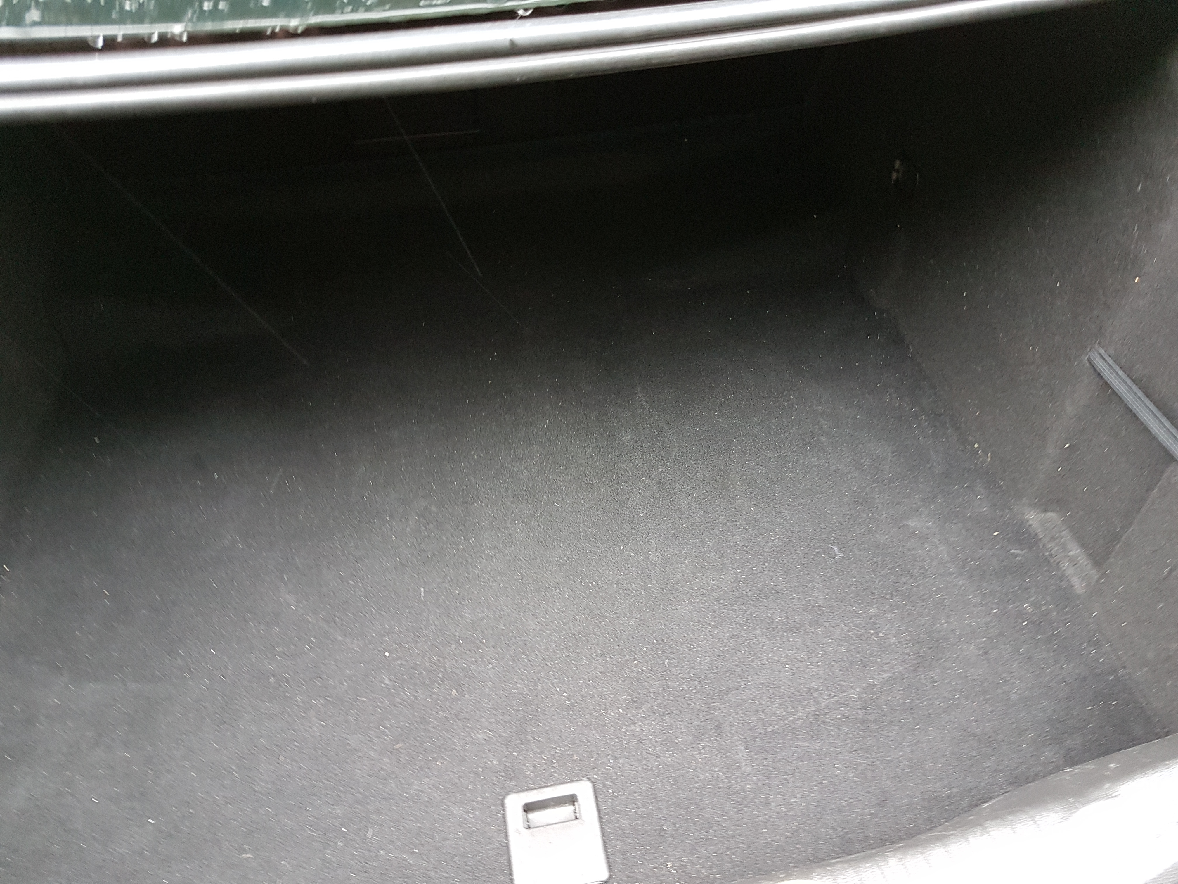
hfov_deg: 67.3
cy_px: 442
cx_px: 589
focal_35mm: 26
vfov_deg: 53.1
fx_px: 885
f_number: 1.7
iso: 160
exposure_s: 1/25
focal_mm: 4.2
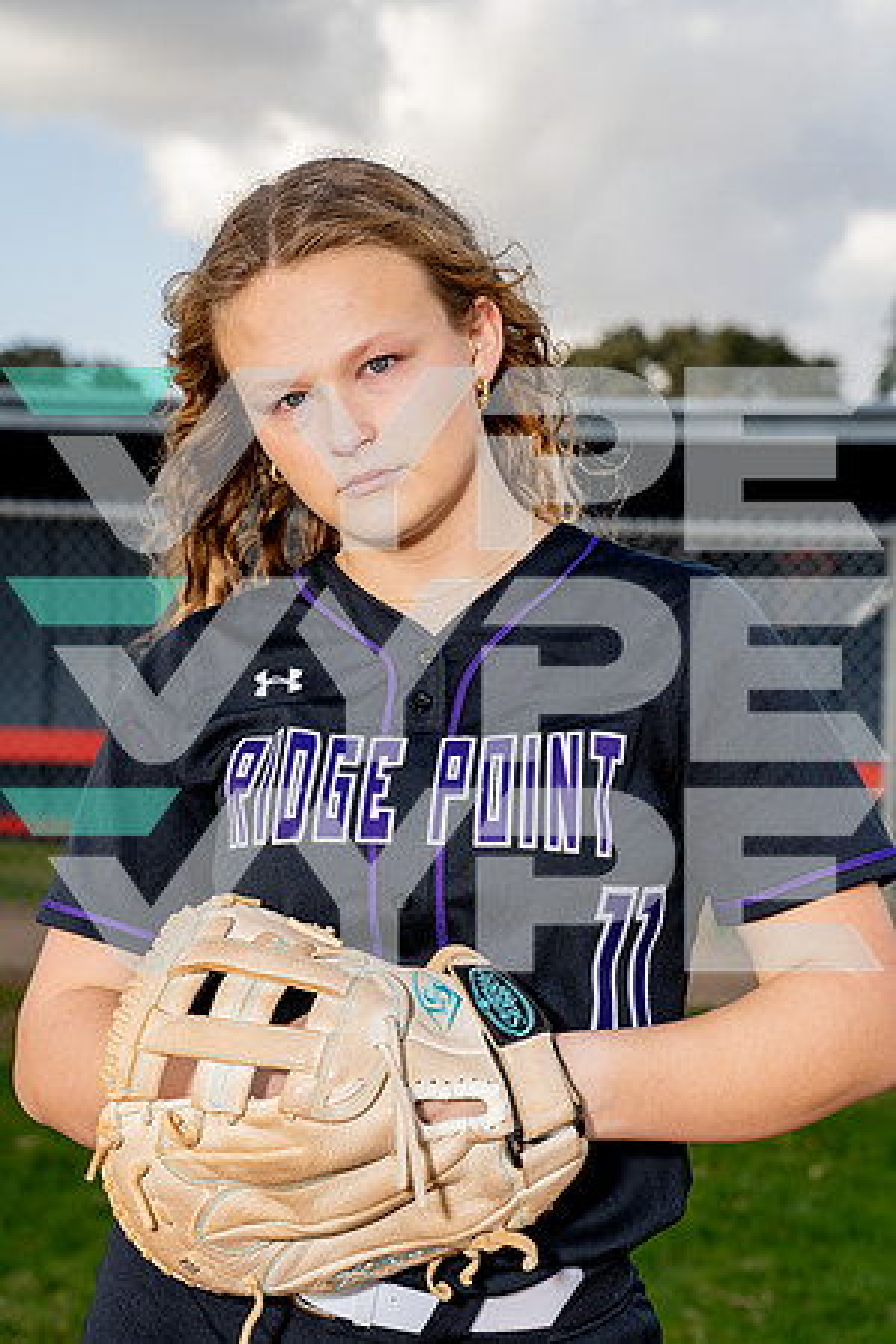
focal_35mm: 68
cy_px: 672
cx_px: 448
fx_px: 2538
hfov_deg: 20.0
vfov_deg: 29.7
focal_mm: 68
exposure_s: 1/250
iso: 100
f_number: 5.6
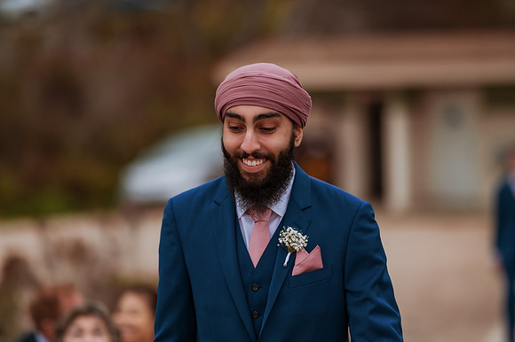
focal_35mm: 135
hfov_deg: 15.2
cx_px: 258
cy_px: 171
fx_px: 1930
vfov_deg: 10.1
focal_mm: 135
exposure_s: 1/3200
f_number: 1.8
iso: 500
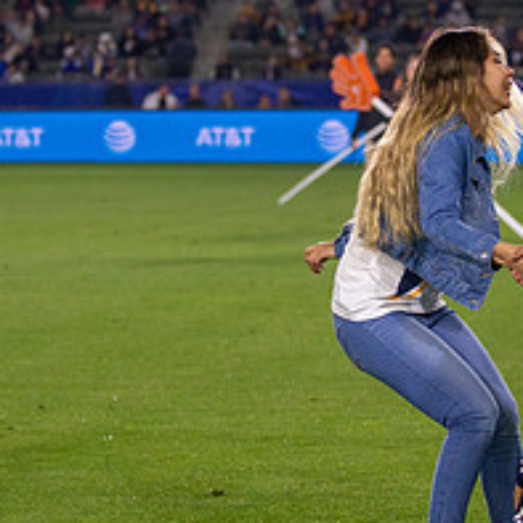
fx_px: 3214
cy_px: 235
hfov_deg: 9.3
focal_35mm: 188
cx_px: 353
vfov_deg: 9.3
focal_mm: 75
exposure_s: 1/2500
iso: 1600
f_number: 2.8
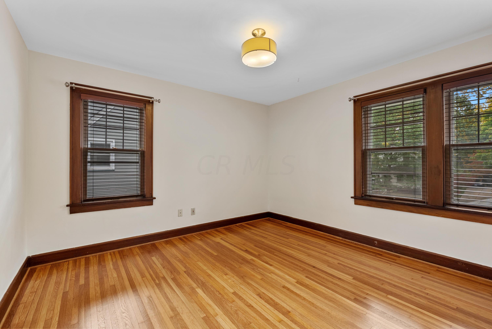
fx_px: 205
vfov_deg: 77.4
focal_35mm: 15
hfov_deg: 100.4
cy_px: 164
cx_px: 246
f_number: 9
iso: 640
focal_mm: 15
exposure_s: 1/4
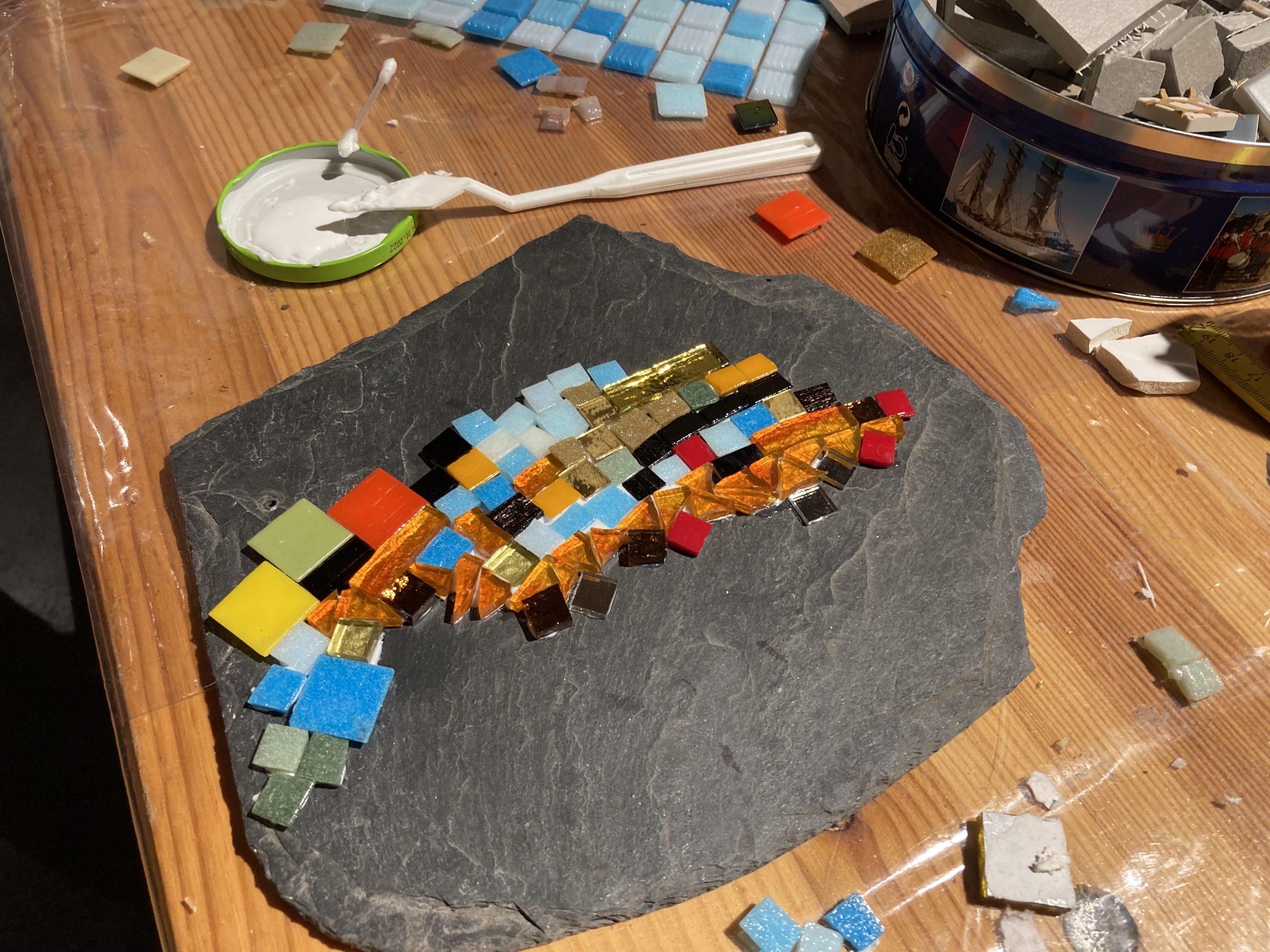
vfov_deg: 49.7
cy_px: 476
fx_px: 1027
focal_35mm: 28
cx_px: 635
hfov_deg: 63.4
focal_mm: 3.99
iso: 80
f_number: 1.8
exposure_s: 1/50
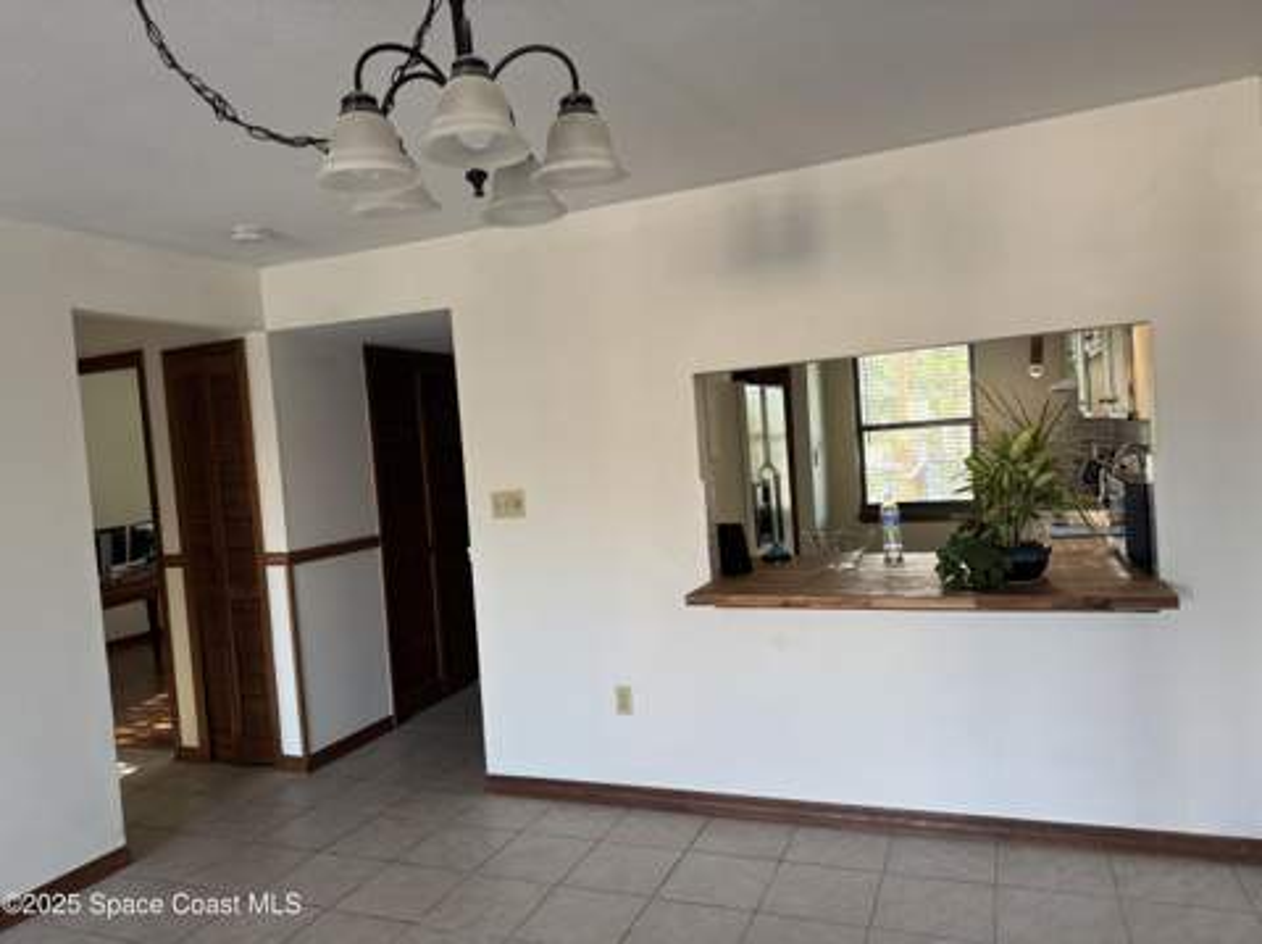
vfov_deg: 56.7
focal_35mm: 24
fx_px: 874
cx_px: 631
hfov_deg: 71.7
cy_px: 472
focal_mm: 6.76
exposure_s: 1/72
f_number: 1.78
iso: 200
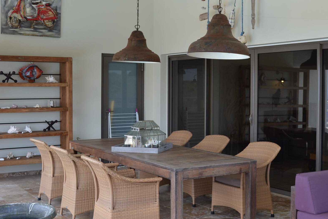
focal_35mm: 53
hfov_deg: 37.1
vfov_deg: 25.5
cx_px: 220
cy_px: 94
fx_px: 483
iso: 200
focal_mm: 24
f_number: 5.6
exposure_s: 1/125
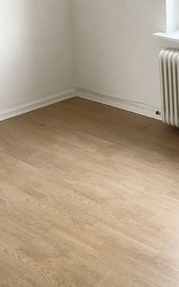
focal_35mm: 82
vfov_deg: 25.1
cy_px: 89
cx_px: 131
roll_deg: +1.6
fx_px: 640
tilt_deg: -16.8
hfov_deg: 15.8
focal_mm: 3.3
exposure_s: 1/100
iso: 80
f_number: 2.4
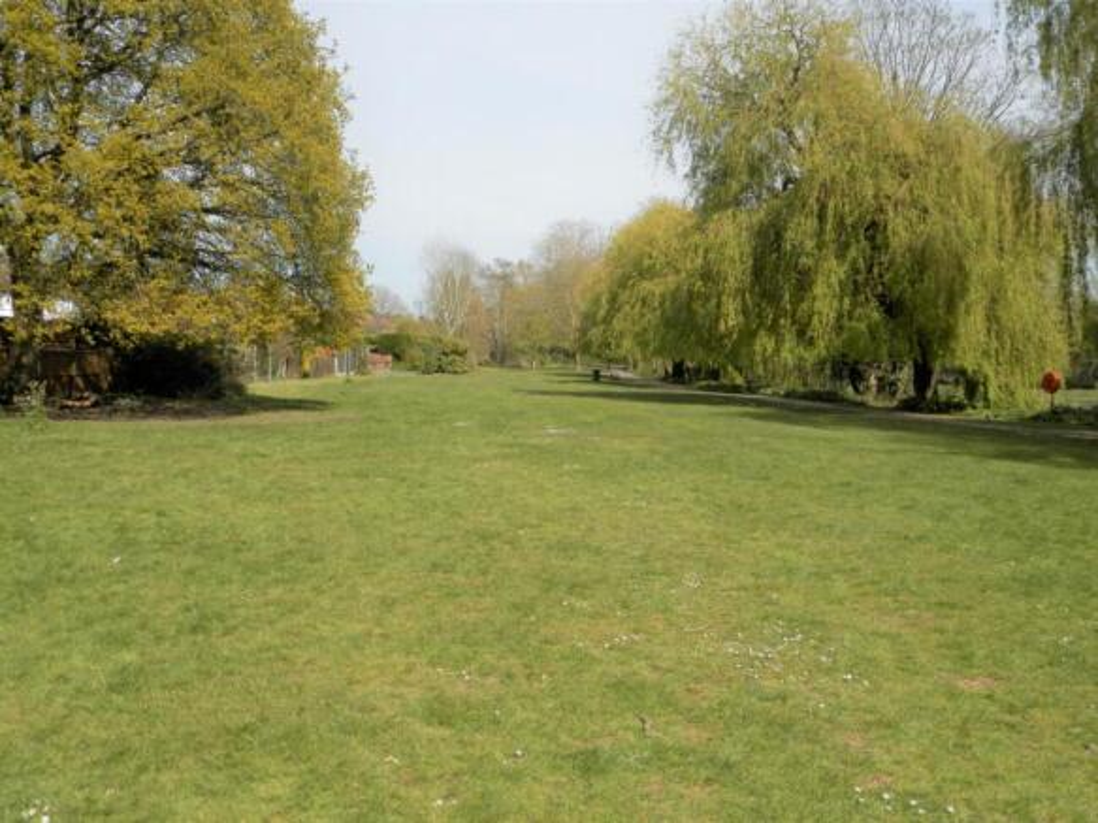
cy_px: 412
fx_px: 1078
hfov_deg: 54.0
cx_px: 549
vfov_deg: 41.8
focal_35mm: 34
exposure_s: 1/1250
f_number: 3.3
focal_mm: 6.1
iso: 80
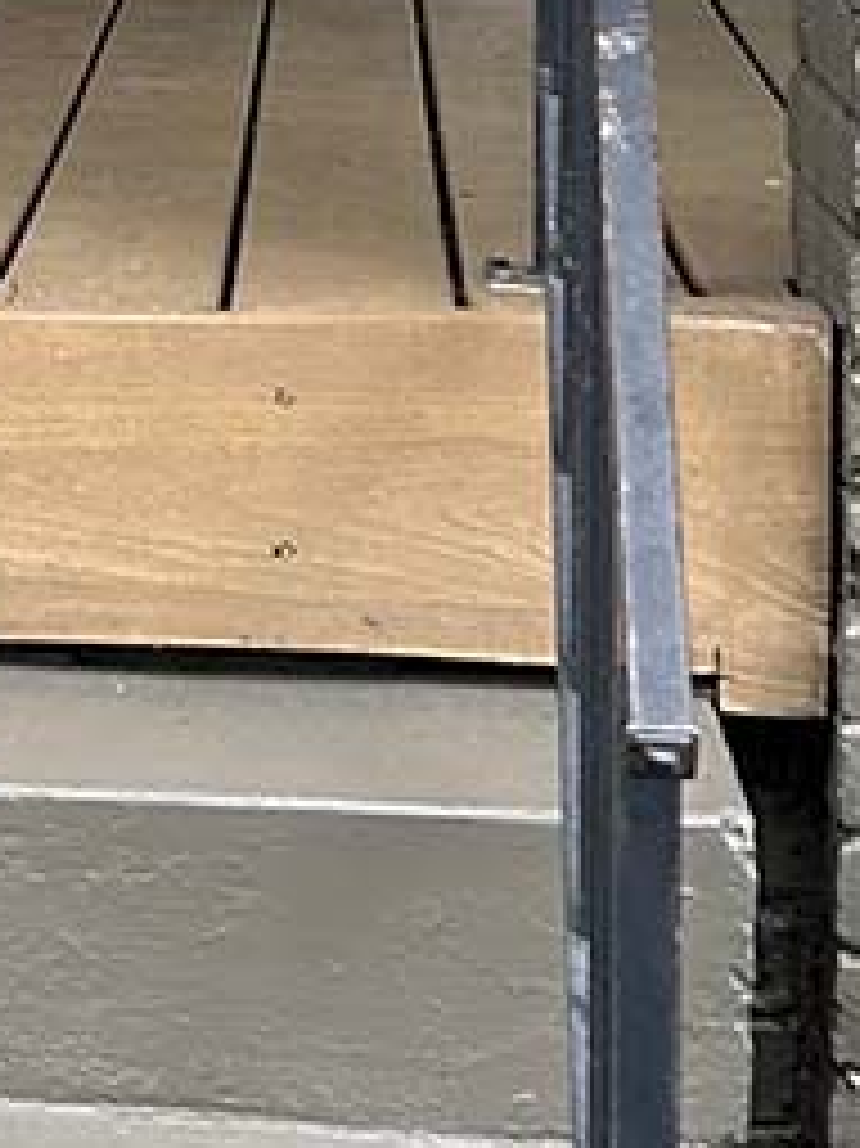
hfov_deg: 8.9
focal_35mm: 163
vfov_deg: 11.8
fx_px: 5404
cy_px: -266
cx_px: -387
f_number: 1.5
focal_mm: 5.7
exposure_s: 1/139
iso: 50
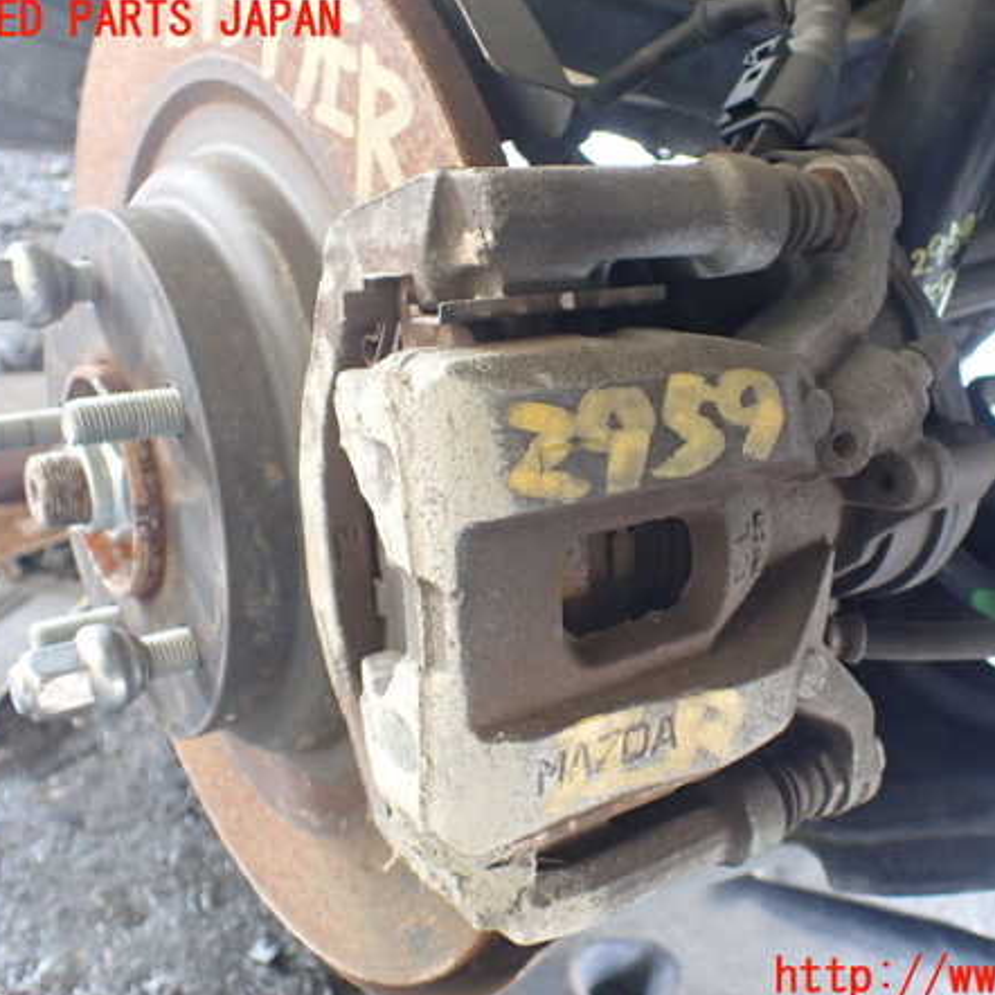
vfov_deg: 46.0
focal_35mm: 36
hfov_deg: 45.7
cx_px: 608
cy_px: 500
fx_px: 1171
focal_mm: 5.4
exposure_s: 1/50
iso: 800
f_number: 2.3
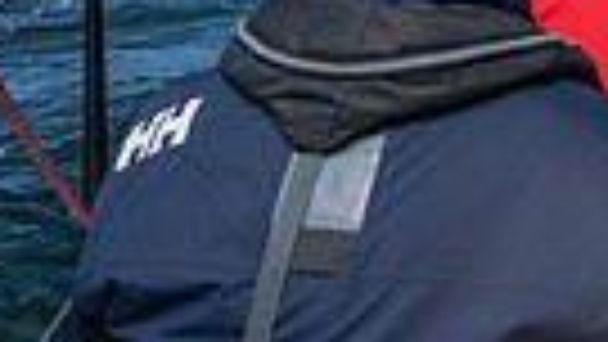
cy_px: -588
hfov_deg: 14.8
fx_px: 2128
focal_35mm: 132
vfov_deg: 8.2
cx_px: 973
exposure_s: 1/1250
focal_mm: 24
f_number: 6.3
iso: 200
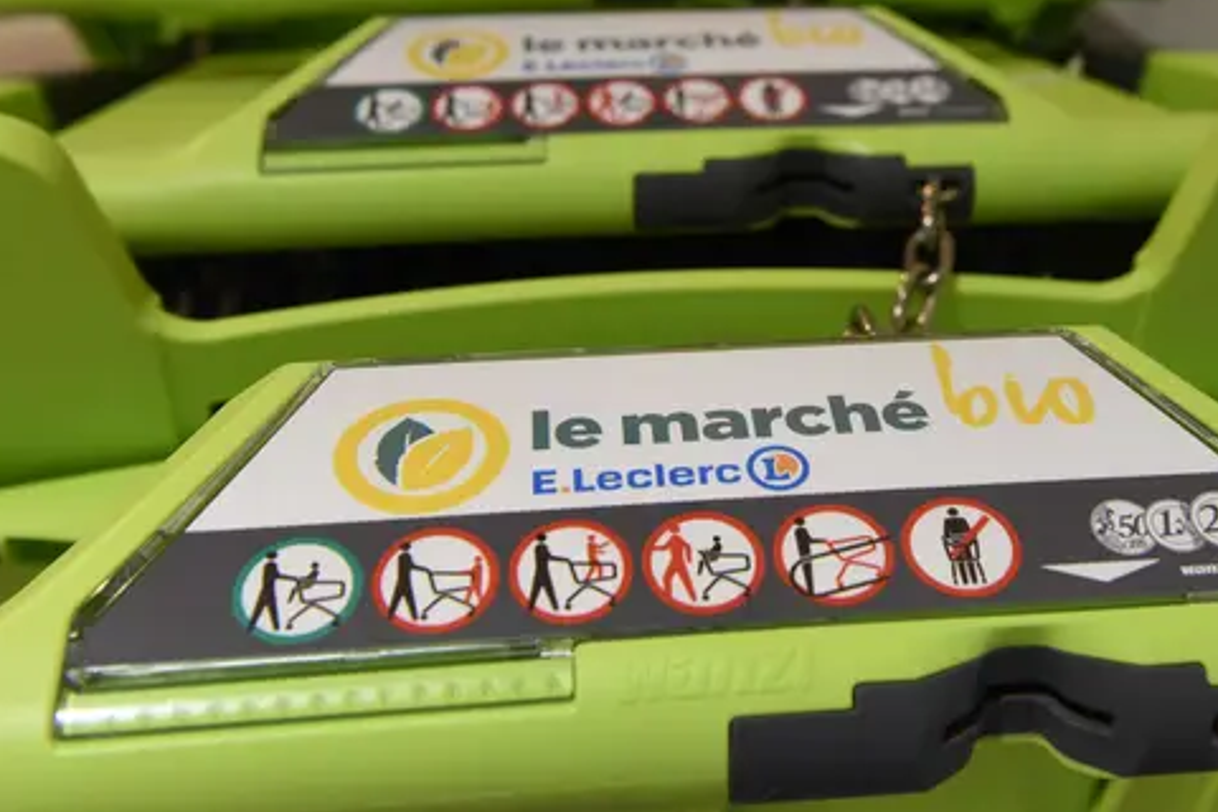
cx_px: 749
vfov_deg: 26.2
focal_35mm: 51
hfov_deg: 38.7
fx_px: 1725
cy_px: 225
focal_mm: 35
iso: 2500
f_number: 7.1
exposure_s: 1/200
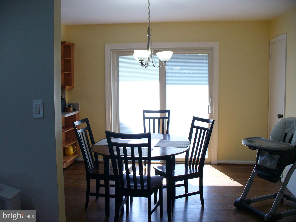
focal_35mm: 37
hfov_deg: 50.1
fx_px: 316
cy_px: 111
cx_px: 148
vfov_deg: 38.7
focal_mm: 6.1
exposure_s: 1/50
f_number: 2.8
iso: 80
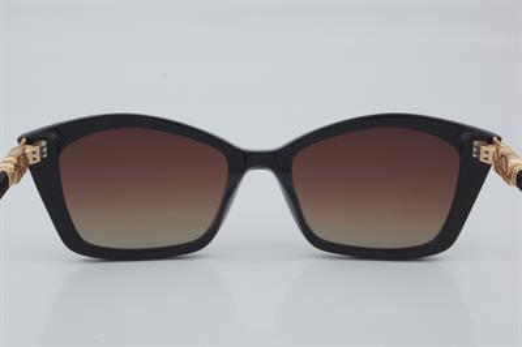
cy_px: 174
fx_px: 1087
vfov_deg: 18.2
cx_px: 261
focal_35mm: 75
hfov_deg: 27.0
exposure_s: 1/3
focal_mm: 50
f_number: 32
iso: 100
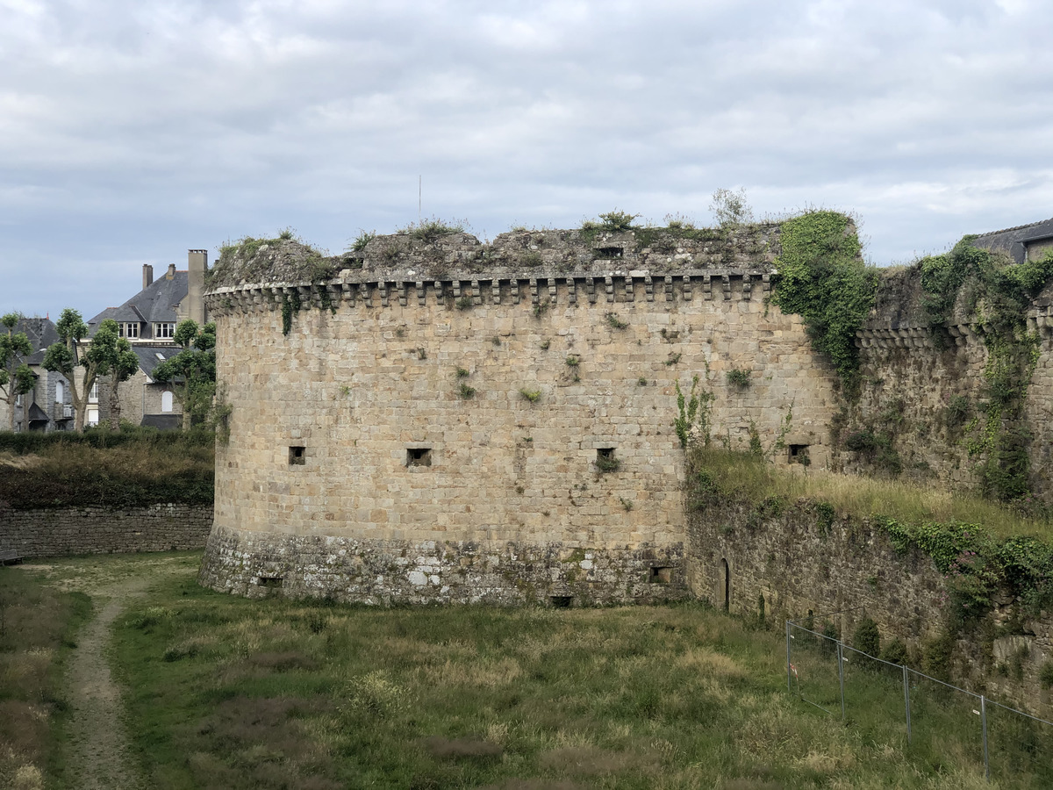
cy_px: 395
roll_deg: +1.0
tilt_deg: -0.3
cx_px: 526
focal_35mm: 52
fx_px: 1582
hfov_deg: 36.8
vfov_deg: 28.0
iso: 16
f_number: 2.4
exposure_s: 1/313
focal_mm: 6
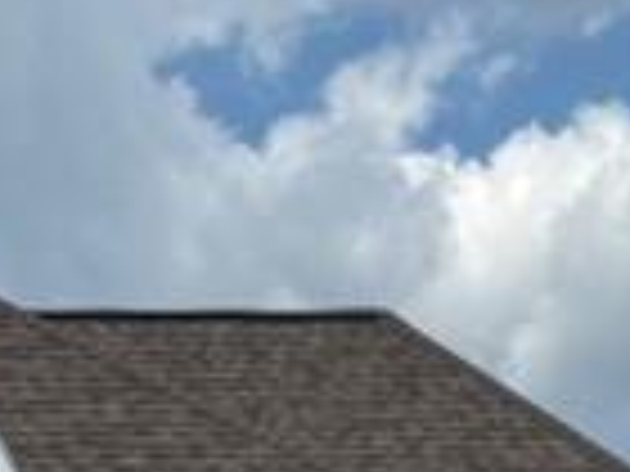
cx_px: -45
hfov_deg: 11.2
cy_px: 1079
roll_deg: -0.5
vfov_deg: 7.9
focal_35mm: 175
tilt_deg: -1.8
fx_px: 3185
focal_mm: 6.76
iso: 80
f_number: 1.78
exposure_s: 1/6410
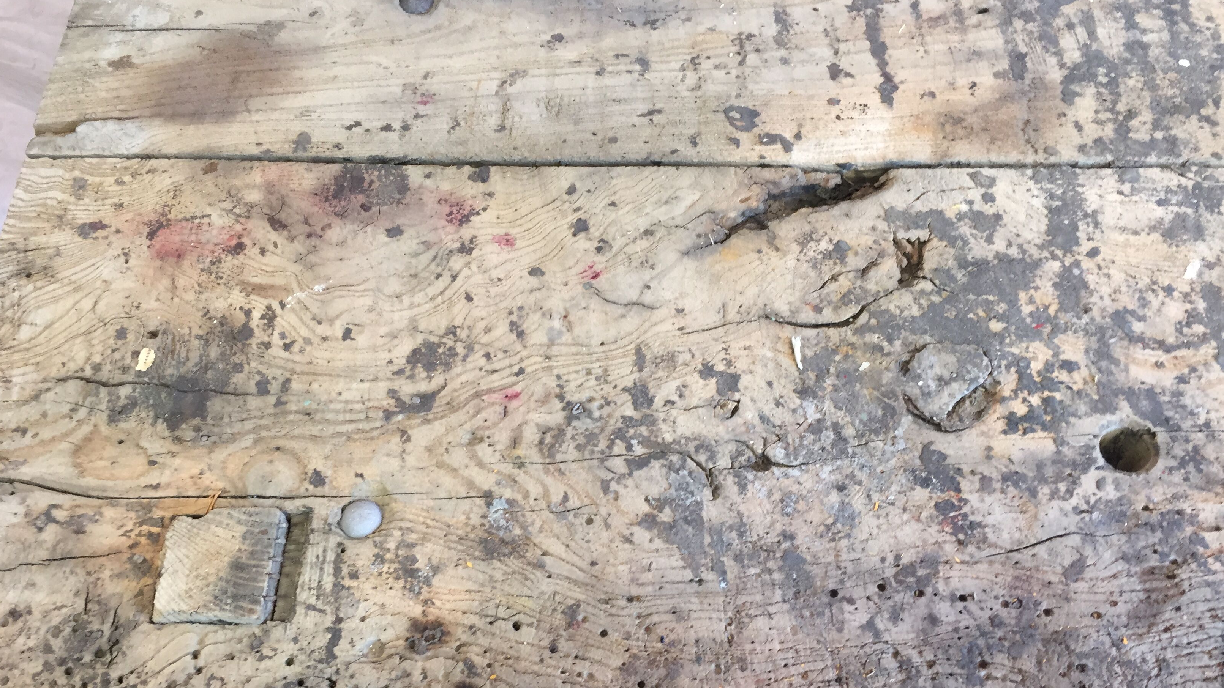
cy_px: 436
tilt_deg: -66.2
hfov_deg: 61.0
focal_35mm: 32
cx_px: 605
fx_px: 1039
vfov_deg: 36.4
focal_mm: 4.15
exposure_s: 1/33
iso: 100
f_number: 2.2
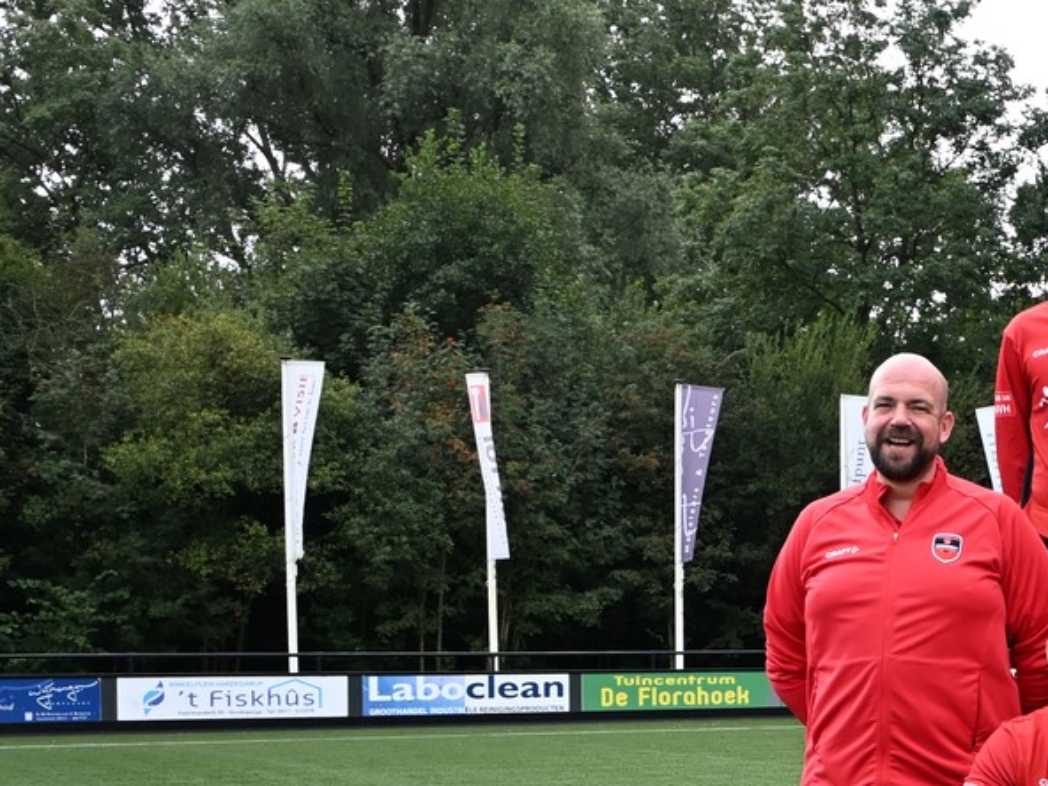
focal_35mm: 78
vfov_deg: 18.6
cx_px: 1372
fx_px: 2361
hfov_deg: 22.3
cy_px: 678
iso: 320
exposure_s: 1/800
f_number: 4.8
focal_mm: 20
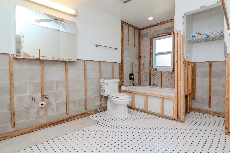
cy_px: 75
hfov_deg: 91.5
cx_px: 120
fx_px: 112
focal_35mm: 18
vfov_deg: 68.7
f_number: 6.3
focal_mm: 11
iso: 1000
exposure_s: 1/80
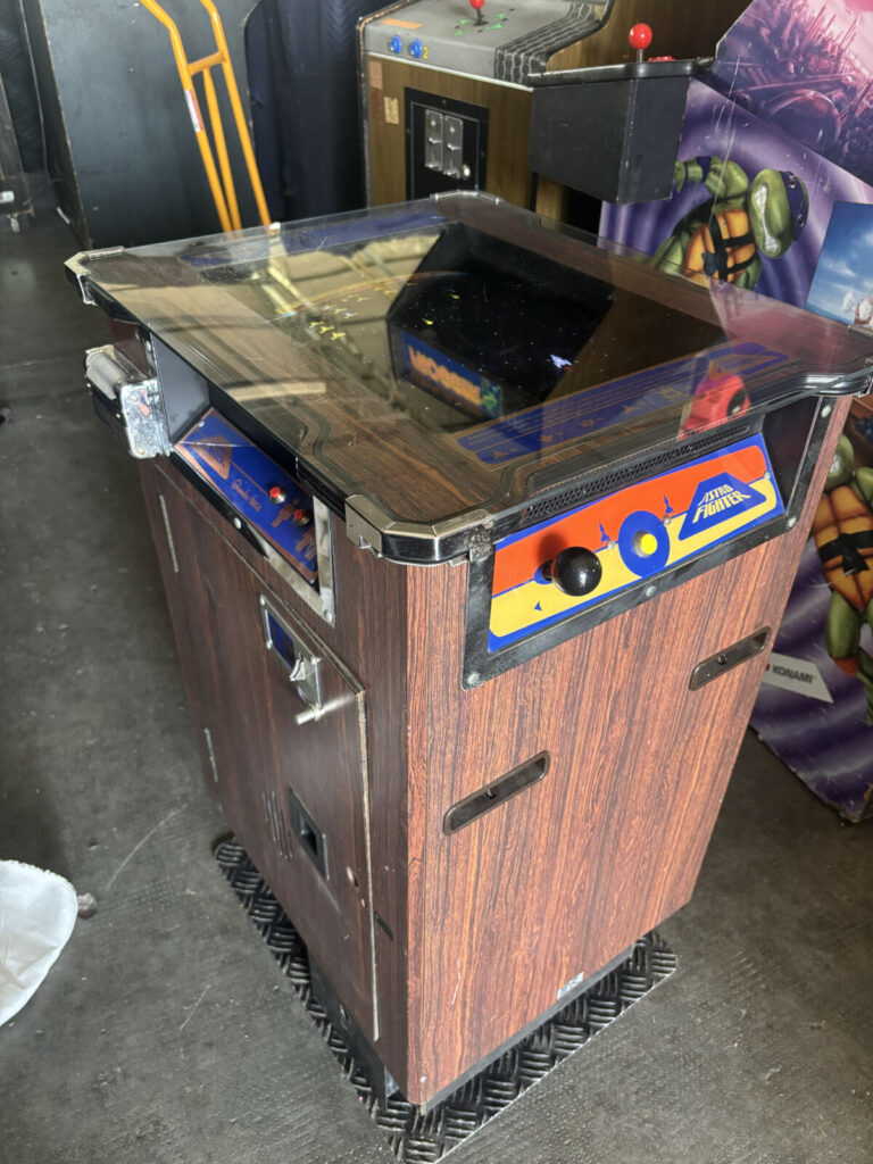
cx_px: 436
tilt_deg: -38.0
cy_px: 582
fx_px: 874
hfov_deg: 53.1
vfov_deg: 67.3
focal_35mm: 26
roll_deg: -0.9
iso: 500
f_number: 1.6
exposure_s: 1/33
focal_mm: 5.96
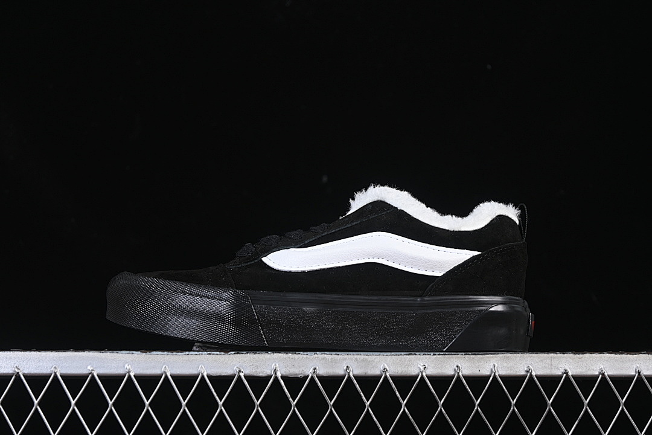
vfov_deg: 18.2
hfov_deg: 27.0
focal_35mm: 75
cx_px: 326
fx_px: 1358
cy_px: 218
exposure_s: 1/60
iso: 160
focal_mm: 50
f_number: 6.3
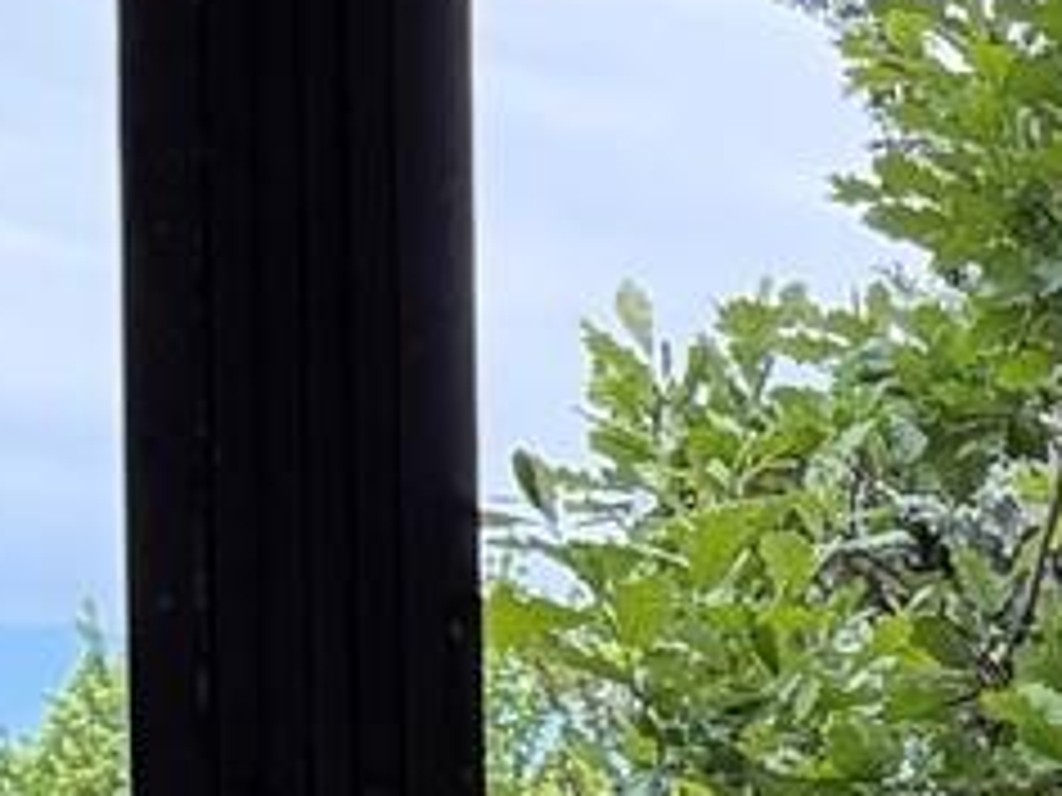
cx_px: 3280
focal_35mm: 176
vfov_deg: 7.8
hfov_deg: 8.9
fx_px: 5400
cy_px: 1983
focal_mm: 5.96
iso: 64
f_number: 1.6
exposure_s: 1/884
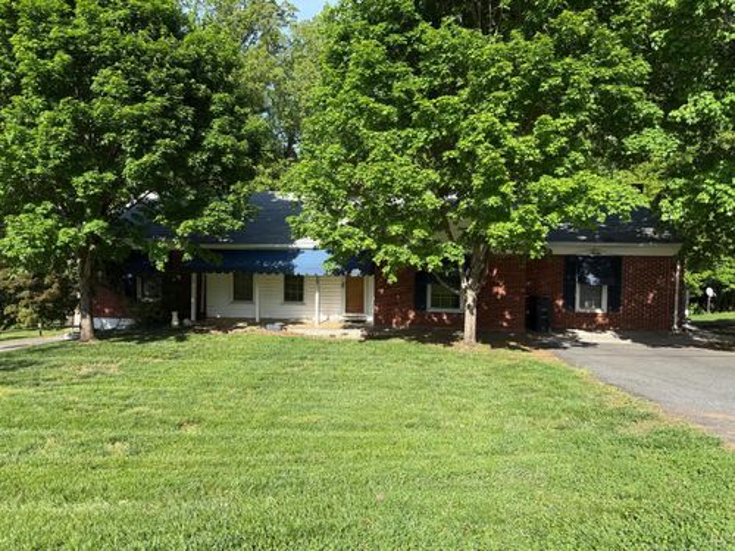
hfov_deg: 71.6
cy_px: 276
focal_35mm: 24
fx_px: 510
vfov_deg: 56.8
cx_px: 368
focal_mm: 6.76
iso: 80
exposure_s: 1/1855
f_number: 1.78
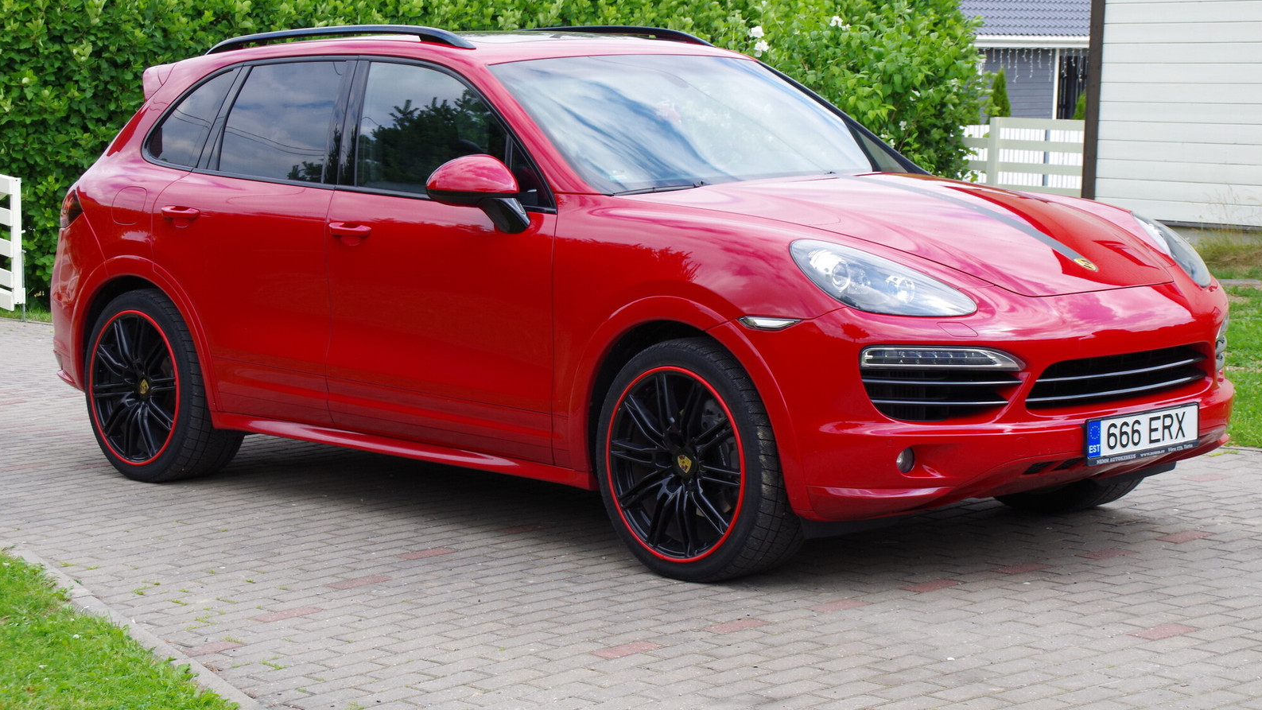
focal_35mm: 76
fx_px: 2543
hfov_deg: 27.9
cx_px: 634
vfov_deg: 15.9
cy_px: 332
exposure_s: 1/125
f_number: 11
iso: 200
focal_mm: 48
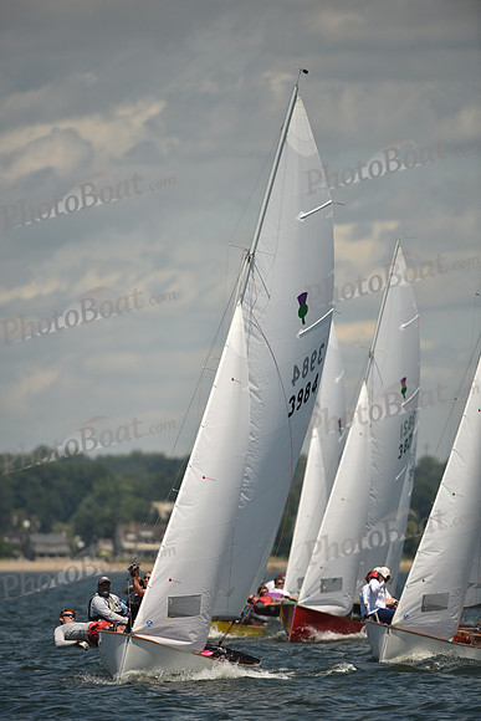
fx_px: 8011
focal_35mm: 400
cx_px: 240
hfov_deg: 3.4
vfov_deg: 5.2
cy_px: 360
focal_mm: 400
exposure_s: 1/4000
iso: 250
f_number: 4
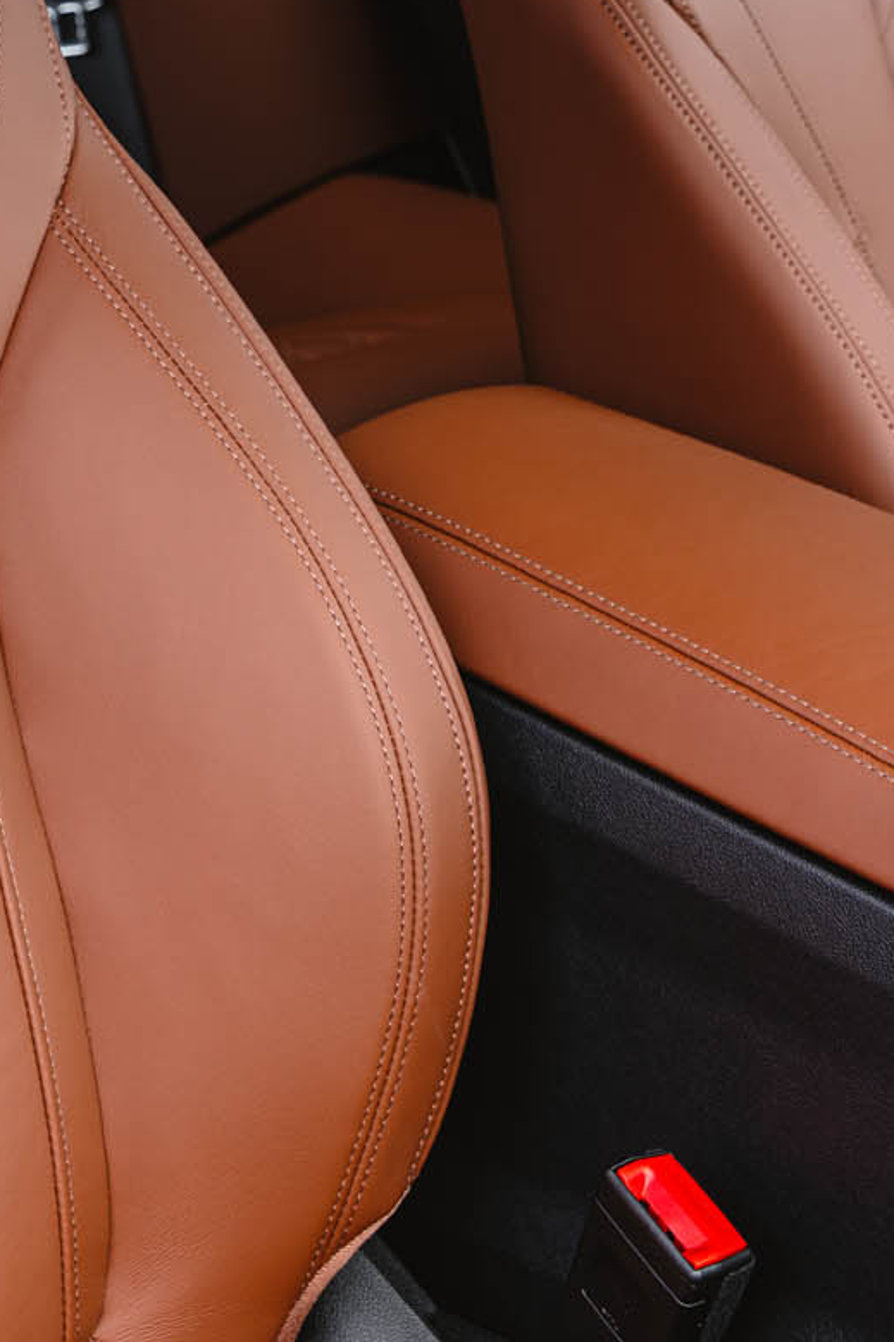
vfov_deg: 19.4
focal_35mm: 102
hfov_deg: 13.3
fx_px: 3812
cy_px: 33
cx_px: 78
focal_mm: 34.1
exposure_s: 1/25
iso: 80
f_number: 5
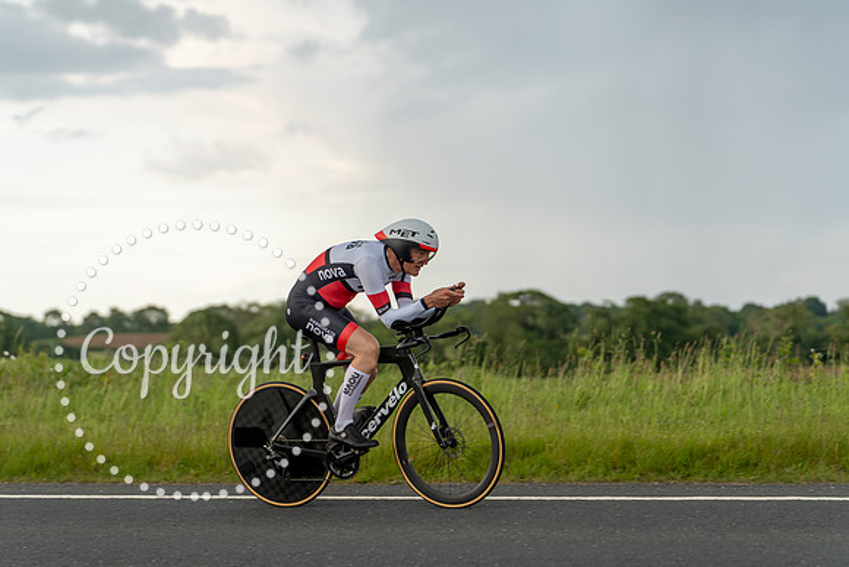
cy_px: 284
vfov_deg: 12.6
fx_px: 2559
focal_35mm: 108
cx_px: 424
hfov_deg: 18.8
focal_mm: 107
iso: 250
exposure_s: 1/500
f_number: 3.2
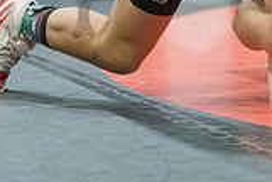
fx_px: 2331
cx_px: 344
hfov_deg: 6.6
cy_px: -67
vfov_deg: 4.5
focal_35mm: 308
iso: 4000
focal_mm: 80
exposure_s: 1/320
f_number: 2.8
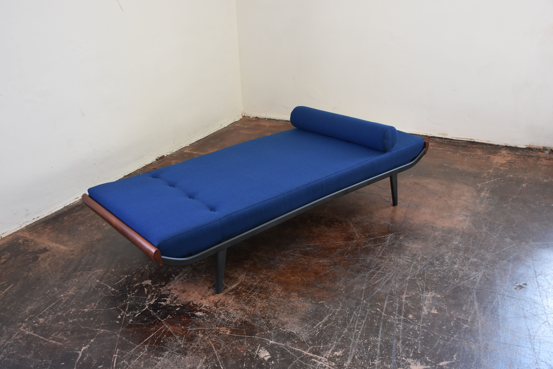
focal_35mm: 33
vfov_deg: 40.0
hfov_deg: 57.2
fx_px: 507
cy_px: 184
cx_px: 276
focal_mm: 22
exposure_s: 1/100
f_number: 5
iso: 800
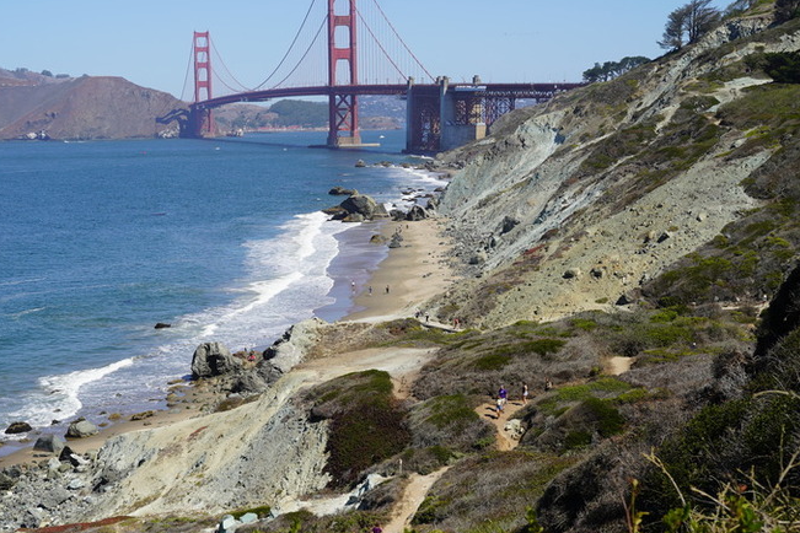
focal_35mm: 59
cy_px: 325
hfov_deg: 33.8
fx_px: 1311
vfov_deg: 23.0
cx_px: 308
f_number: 10
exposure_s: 1/200
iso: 100
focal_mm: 40
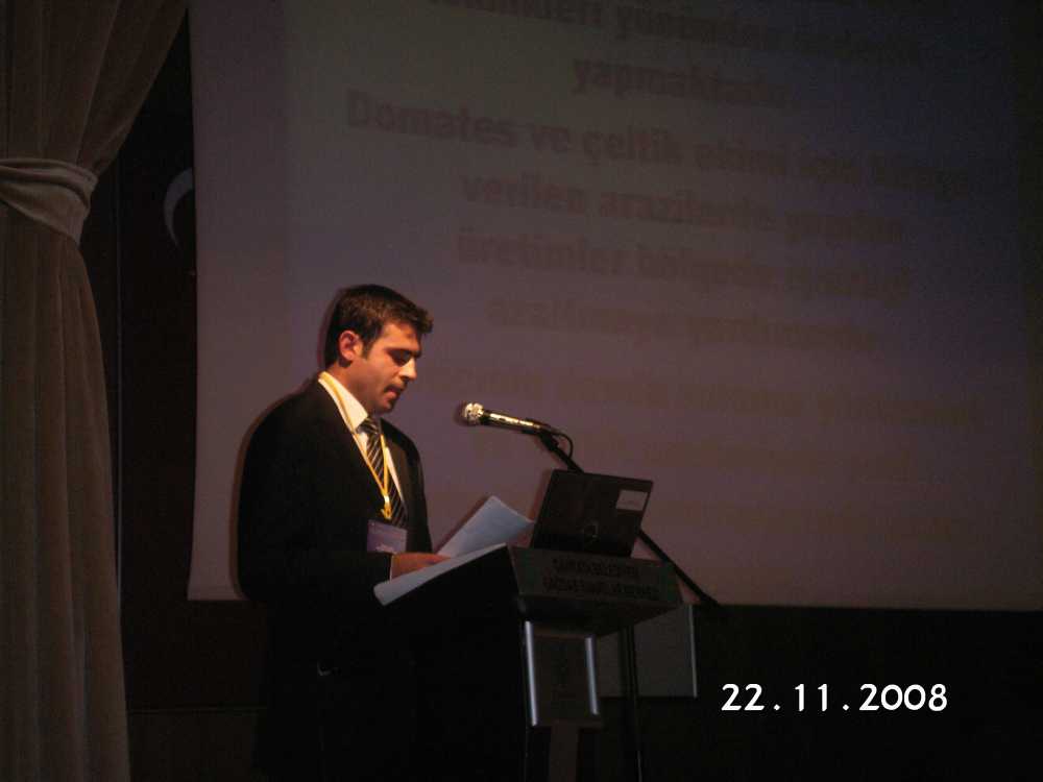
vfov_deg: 17.4
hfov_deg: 23.0
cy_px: 391
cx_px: 522
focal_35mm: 85
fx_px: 2561
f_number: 3.5
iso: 160
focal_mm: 17.6
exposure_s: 1/40
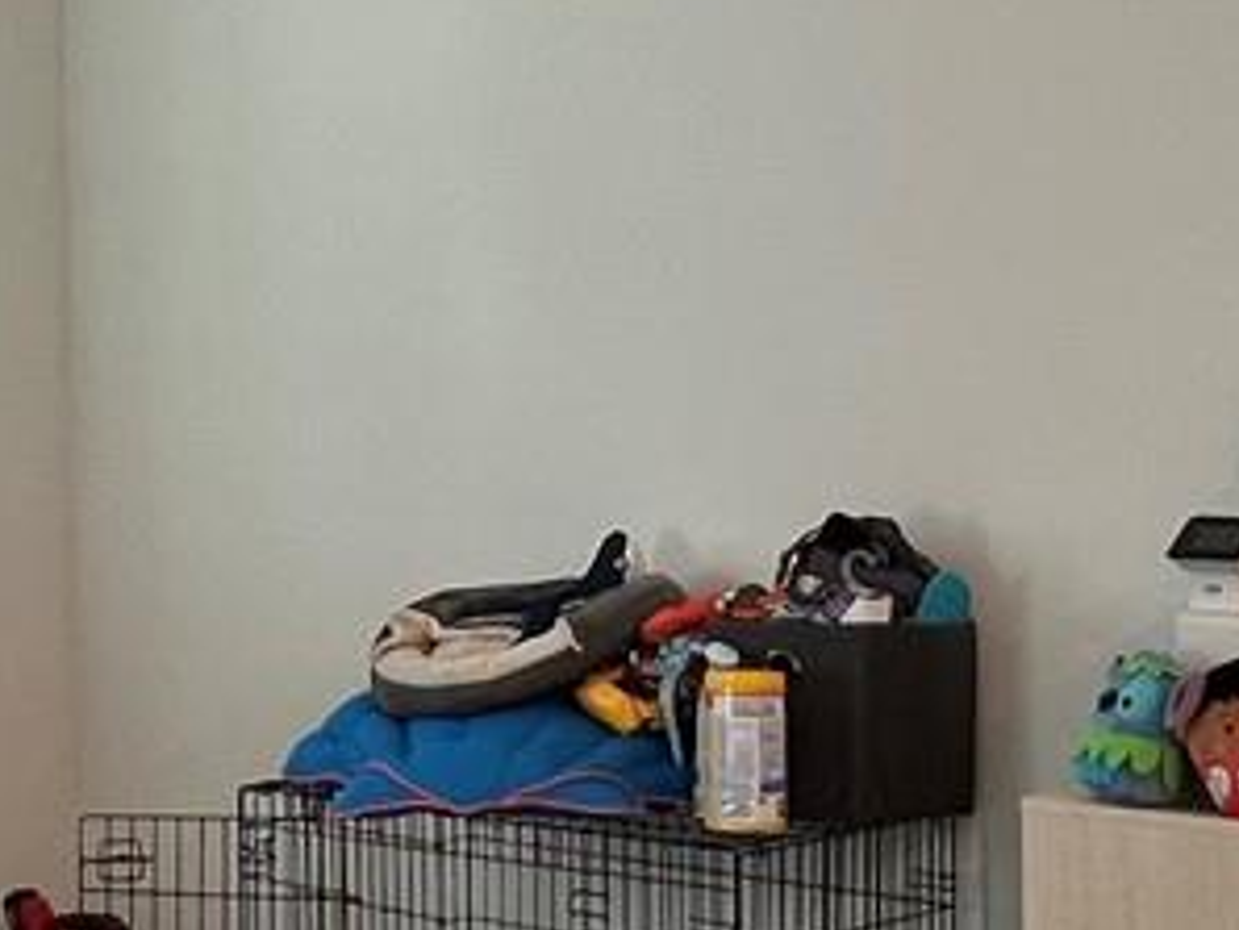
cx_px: 188
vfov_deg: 21.0
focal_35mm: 70
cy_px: 450
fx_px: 2507
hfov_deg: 27.0
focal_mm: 1.57
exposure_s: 1/60
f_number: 1.8
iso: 160
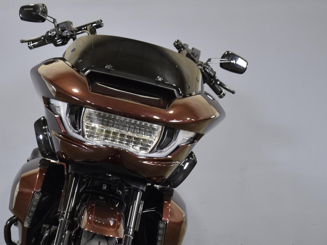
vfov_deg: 19.8
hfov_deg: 26.0
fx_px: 699
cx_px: 78
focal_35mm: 74
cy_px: 163
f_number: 4
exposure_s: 1/15
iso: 400
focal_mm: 26
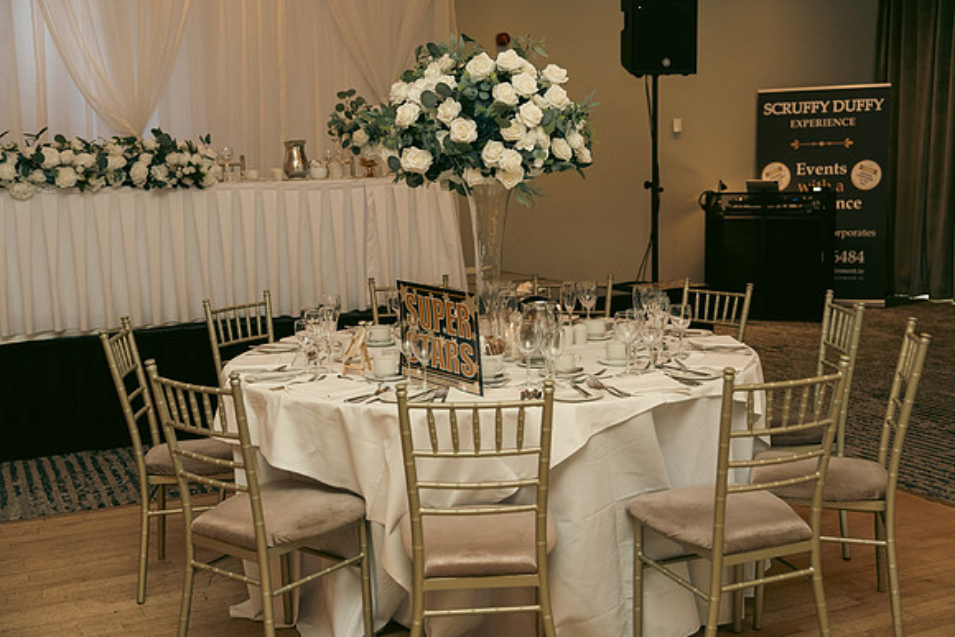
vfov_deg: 31.9
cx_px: 478
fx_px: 1114
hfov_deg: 46.4
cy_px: 318
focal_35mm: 42
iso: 2500
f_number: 3.5
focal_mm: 42
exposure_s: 1/160
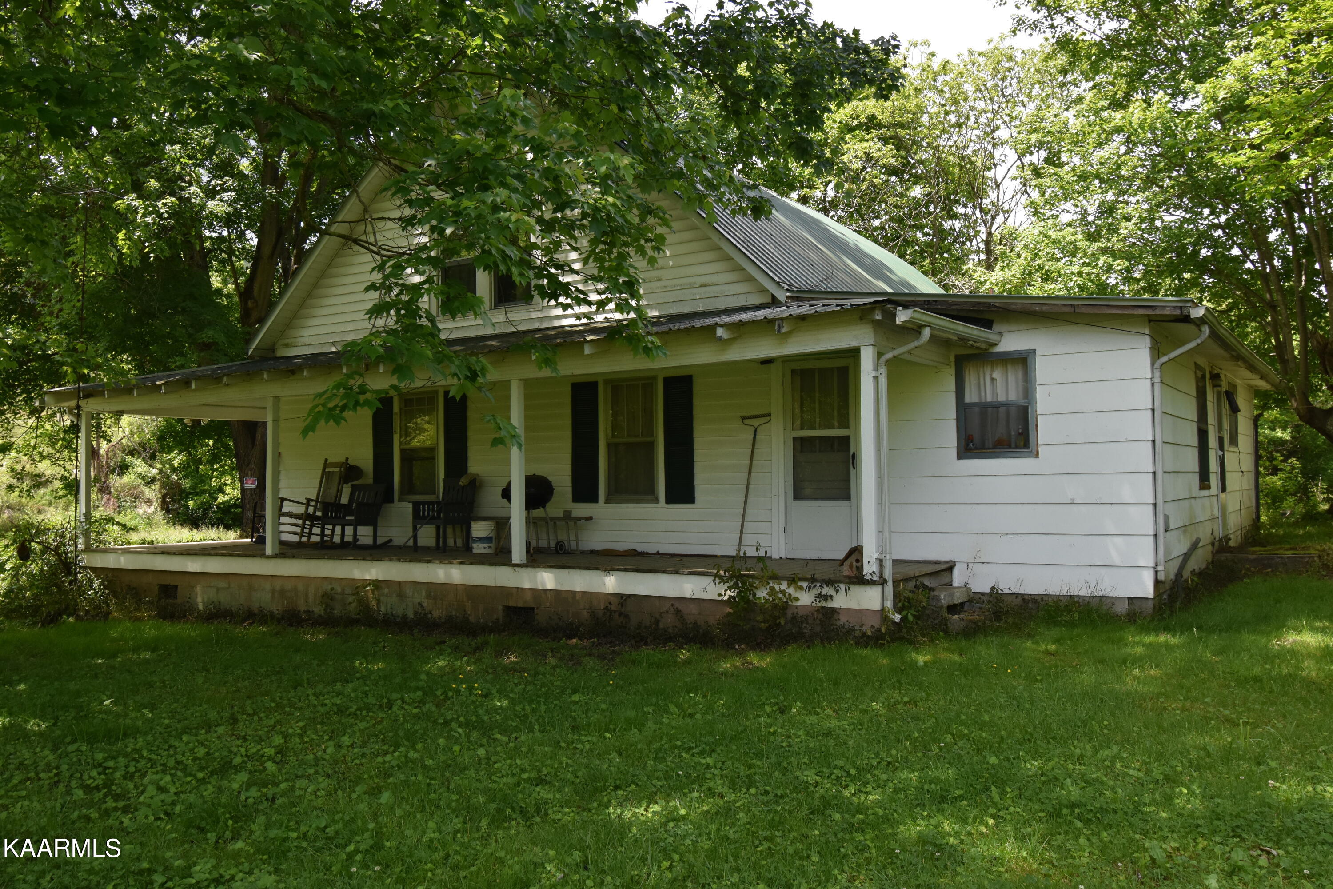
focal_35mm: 30
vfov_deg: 43.6
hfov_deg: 61.9
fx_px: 1111
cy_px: 444
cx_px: 666
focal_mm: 20
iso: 500
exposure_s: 1/500
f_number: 8
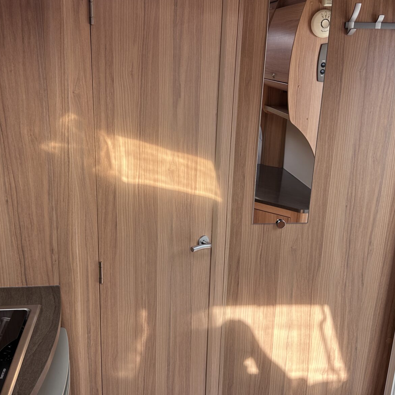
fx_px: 478
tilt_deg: -13.1
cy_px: 202
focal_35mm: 37
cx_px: 168
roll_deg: -1.6
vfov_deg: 44.9
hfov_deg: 44.8
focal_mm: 6.86
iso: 80
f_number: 1.78
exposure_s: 1/304
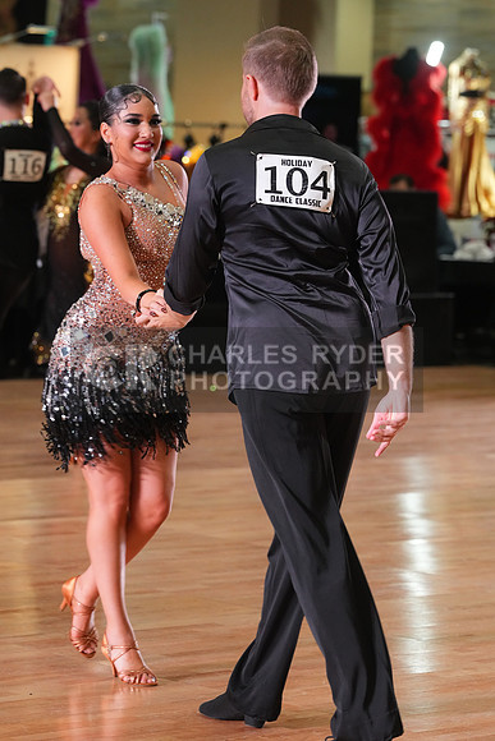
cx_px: 248
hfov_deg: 8.7
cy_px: 370
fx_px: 3257
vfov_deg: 13.0
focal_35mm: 158
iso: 3200
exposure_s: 1/200
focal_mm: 158
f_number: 5.6
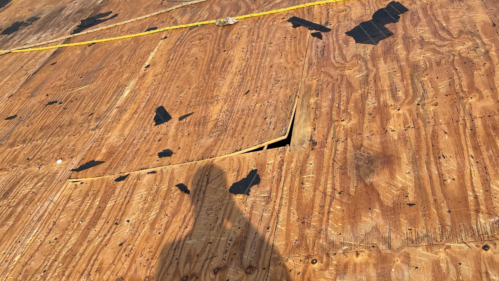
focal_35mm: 38
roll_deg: -5.6
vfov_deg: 31.0
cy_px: 186
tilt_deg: -41.9
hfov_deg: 52.8
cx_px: 249
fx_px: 503
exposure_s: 1/3125
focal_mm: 4.2
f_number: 1.6
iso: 32
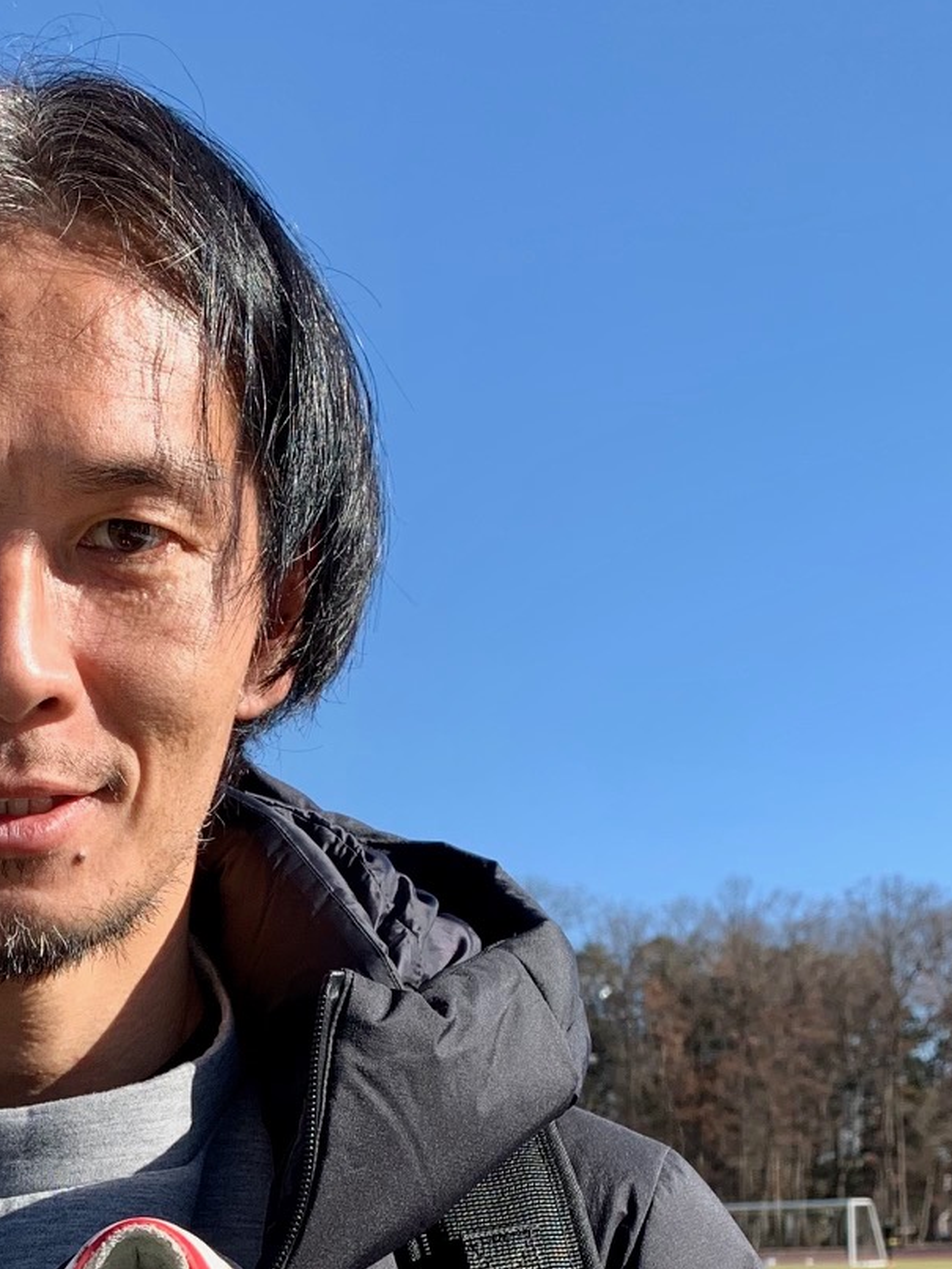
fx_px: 2382
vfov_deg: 27.9
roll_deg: +1.0
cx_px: 50
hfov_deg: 21.9
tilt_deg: +0.0
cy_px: 1296
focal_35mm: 65
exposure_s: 1/1282
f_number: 1.8
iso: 25
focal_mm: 4.25
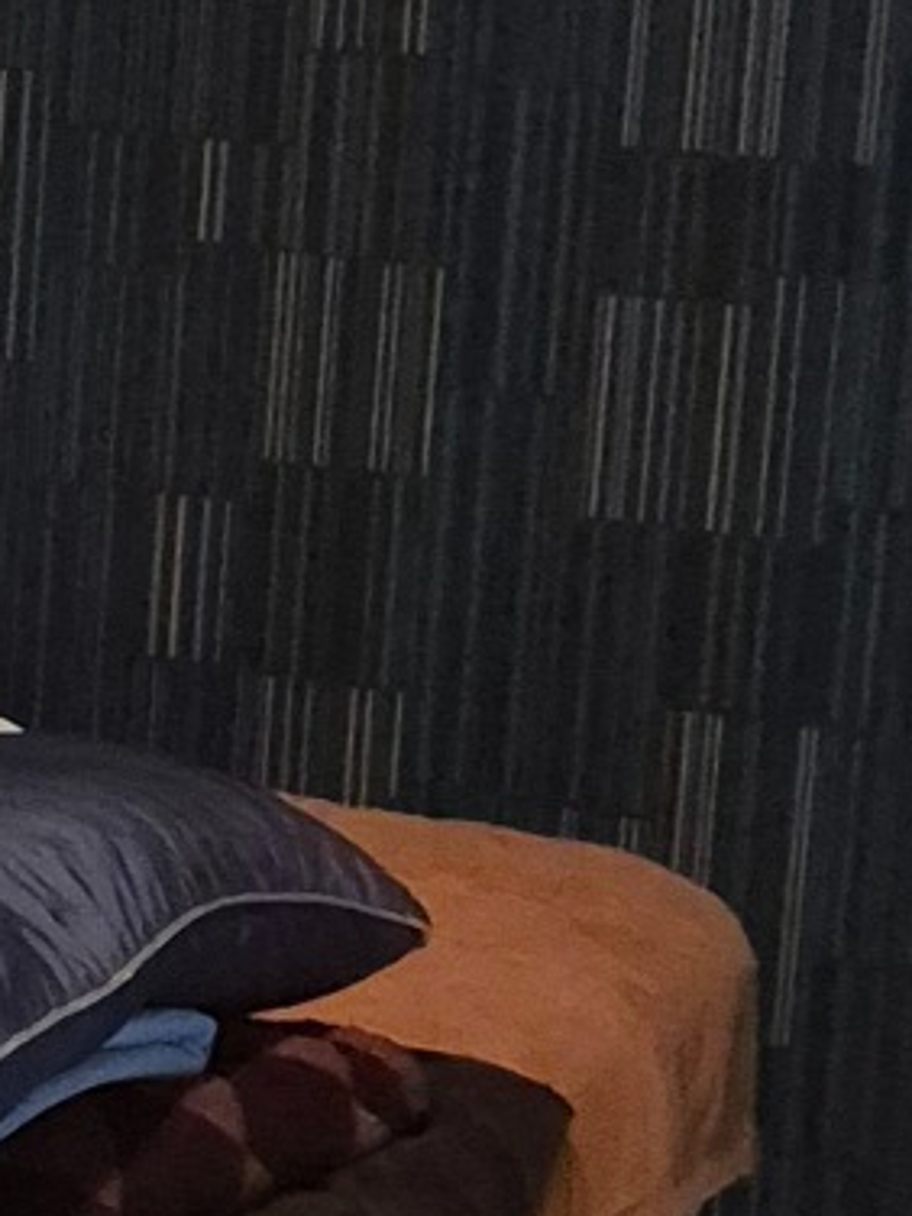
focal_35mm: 163
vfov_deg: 12.1
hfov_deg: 7.7
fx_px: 5726
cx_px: -2050
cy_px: 343
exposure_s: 1/60
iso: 1600
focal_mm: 5.4
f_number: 1.8
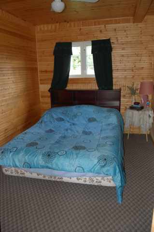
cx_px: 77
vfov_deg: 67.4
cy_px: 116
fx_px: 174
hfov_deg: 47.8
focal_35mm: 27
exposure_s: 1/60
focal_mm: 18
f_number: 4
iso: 800
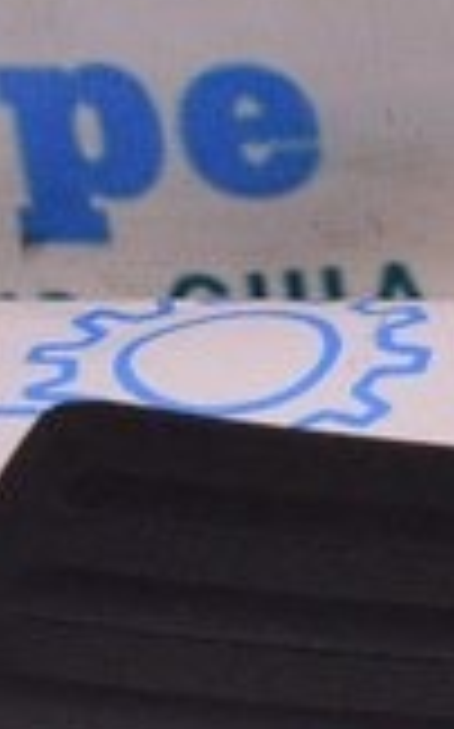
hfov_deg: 3.9
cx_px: 1973
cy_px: 164
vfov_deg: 6.8
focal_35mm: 309
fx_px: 6128
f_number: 8
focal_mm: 32
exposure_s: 1/125
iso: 1600
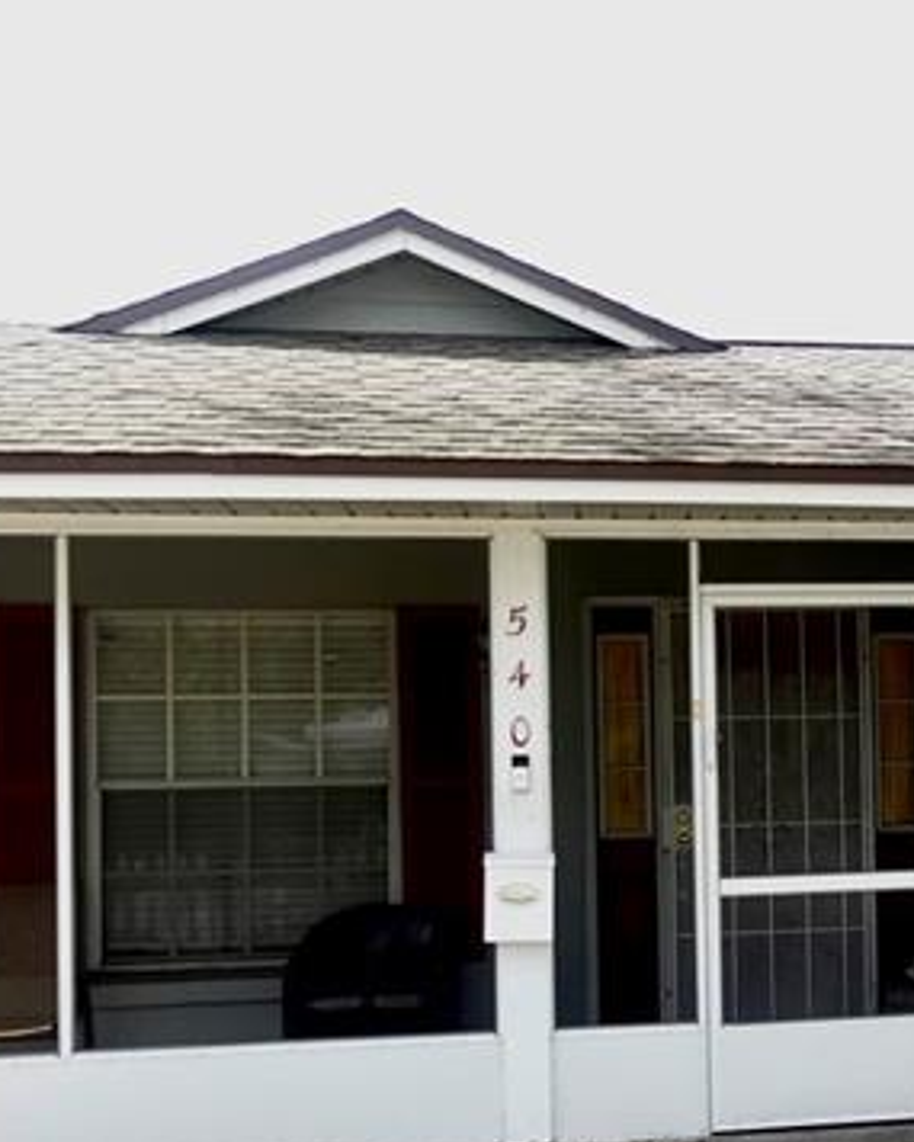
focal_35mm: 54
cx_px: 981
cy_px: 715
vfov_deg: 34.6
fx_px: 1825
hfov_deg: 26.2
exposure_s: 1/640
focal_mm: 7.6
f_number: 2
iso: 125
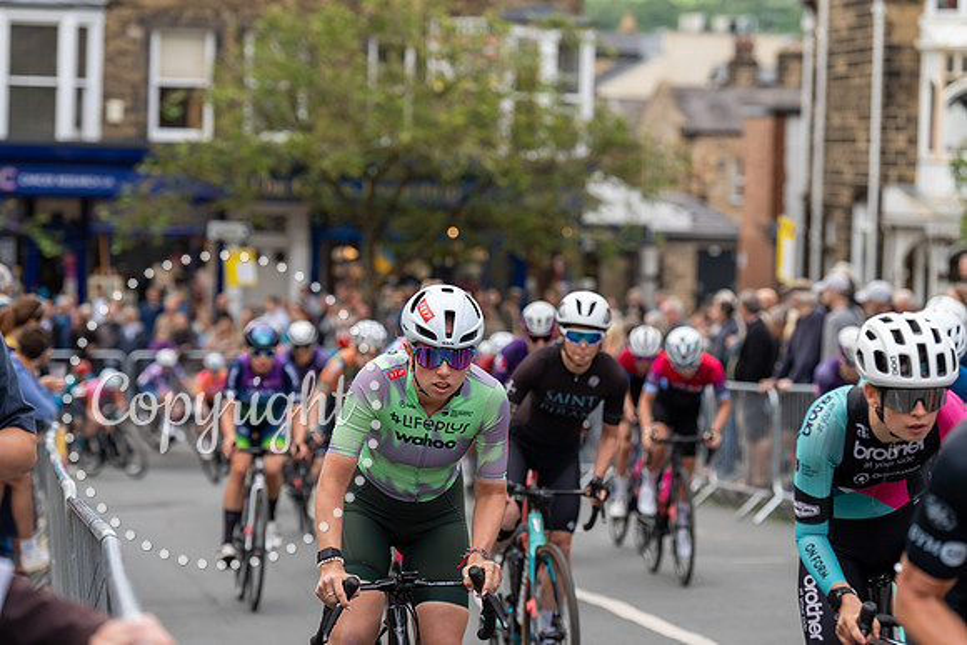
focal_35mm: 109
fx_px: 2928
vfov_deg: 12.6
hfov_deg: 18.8
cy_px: 322
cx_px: 484
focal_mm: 109
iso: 500
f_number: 3.5
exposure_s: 1/500
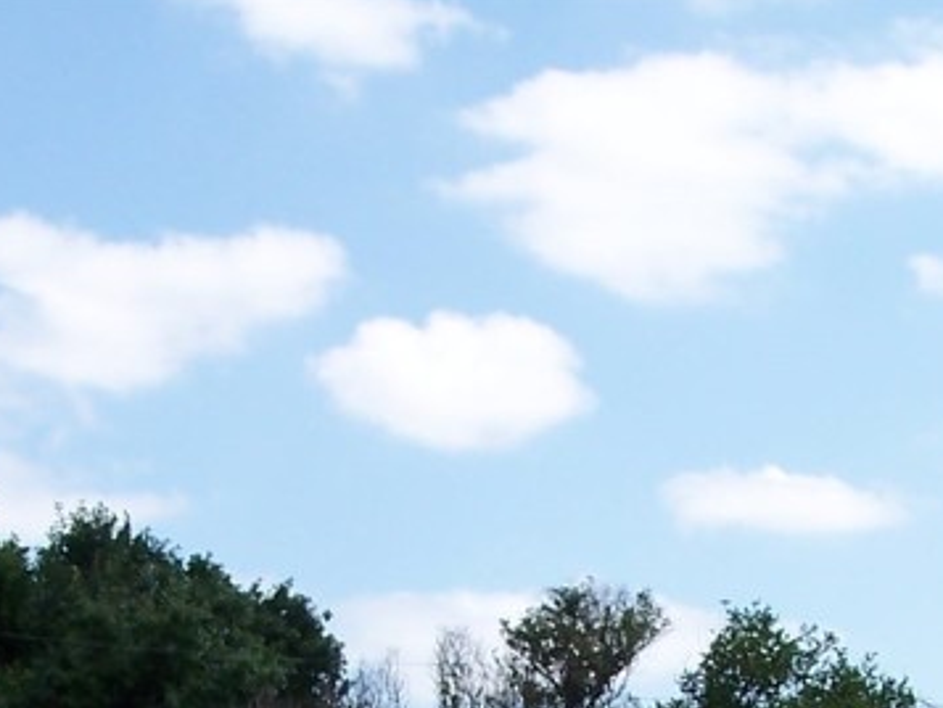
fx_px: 2970
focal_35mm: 109
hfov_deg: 18.0
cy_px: 1007
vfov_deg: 13.0
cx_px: 642
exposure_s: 1/500
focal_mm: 6.3
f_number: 4
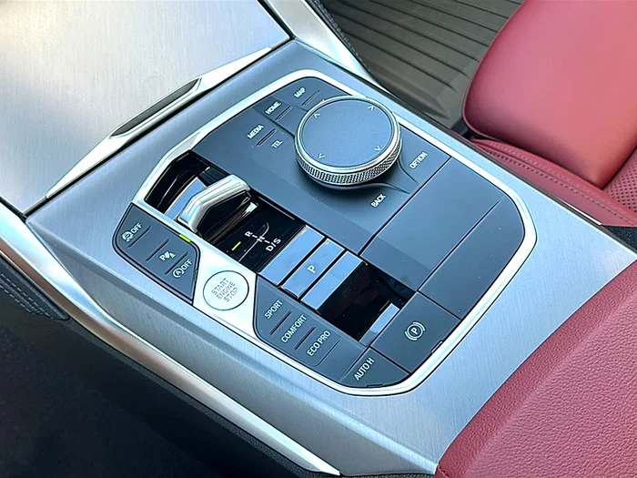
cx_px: 318
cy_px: 239
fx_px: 681
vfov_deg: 38.7
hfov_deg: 50.1
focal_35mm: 37
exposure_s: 1/89
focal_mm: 6.86
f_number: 1.78
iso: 50
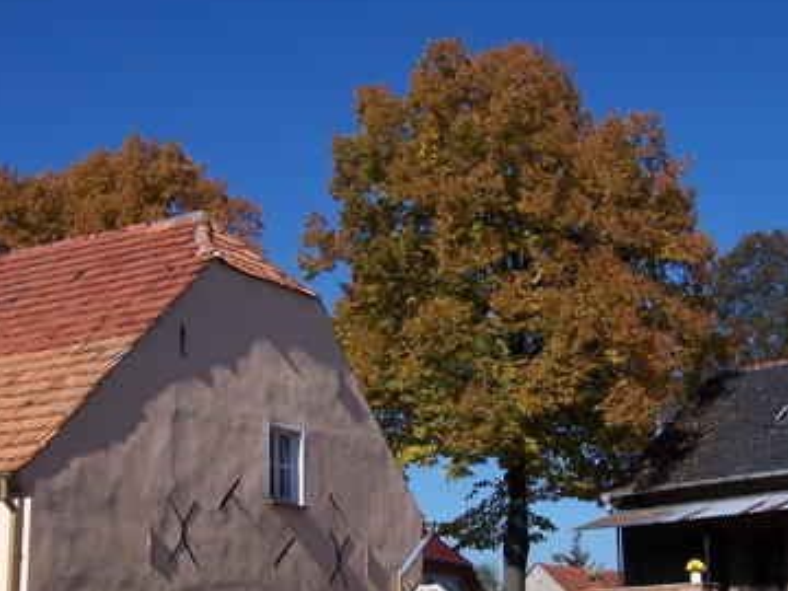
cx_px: 359
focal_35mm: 55
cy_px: 425
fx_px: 1252
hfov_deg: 34.9
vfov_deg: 26.3
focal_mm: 5.5
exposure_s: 1/1000
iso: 80
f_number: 4
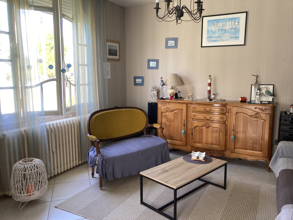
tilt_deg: -6.9
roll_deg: +0.1
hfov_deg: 63.4
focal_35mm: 28
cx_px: 146
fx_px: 237
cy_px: 110
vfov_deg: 49.7
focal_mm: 3.99
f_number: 1.8
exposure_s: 1/94
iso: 80
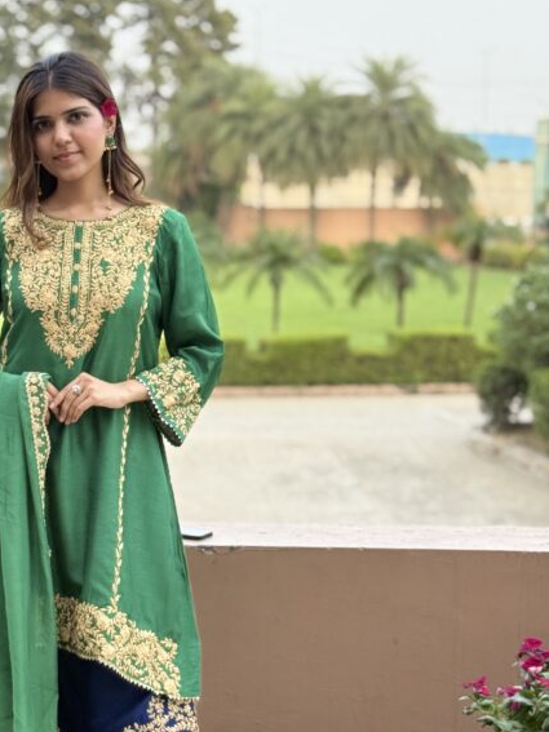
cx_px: 98
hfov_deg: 18.5
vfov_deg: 24.6
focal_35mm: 79
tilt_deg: -8.5
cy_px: 459
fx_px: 1671
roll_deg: -0.6
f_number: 1.78
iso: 100
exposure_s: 1/455
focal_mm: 6.76
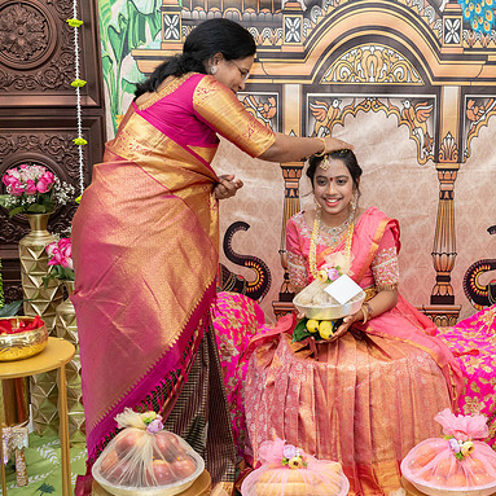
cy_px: 247
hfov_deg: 34.5
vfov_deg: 34.7
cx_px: 316
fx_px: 794
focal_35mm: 49
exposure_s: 1/160
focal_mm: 38
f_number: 4
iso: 1000
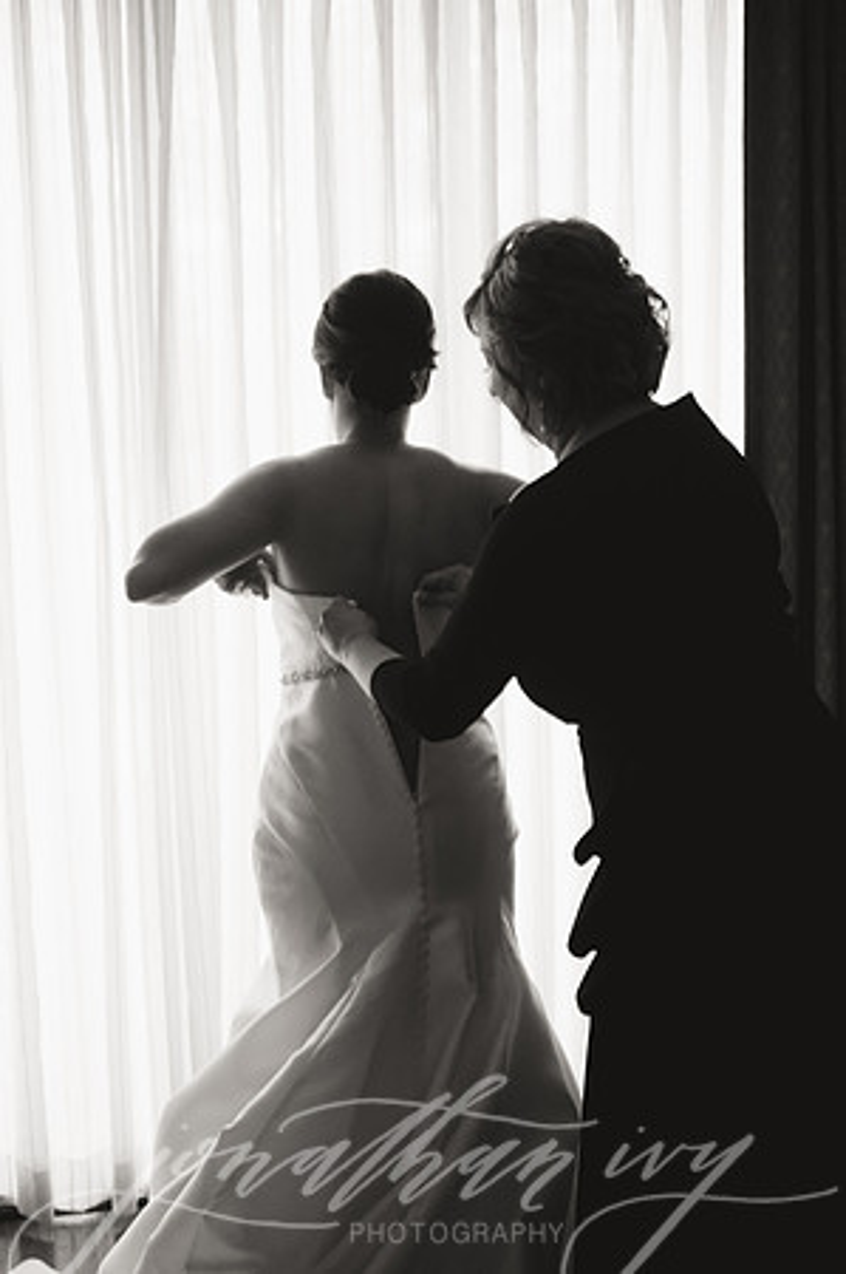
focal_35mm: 50
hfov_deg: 26.9
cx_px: 423
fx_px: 1766
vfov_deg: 39.6
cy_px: 637
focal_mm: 50
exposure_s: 1/125
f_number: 2.8
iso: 4000
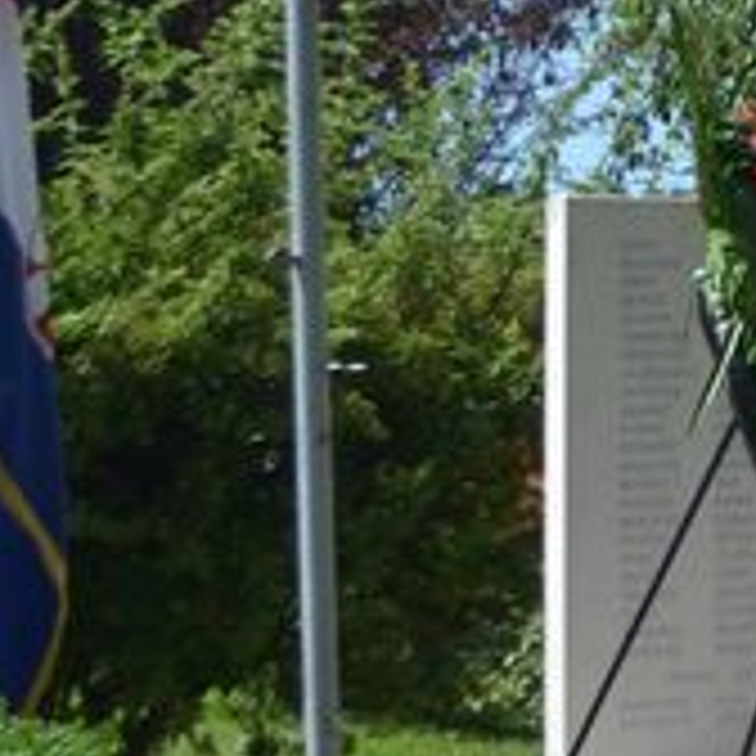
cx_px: 1462
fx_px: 4497
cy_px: 50
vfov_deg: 9.6
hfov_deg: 9.1
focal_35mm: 182
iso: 100
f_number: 3.8
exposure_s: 1/800
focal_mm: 20
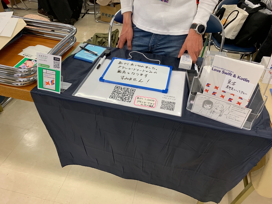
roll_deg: -3.6
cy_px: 102
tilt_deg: -42.7
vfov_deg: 53.1
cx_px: 136
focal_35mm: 26
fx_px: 204
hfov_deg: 67.3
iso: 64
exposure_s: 1/60
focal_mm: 4.25
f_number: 1.8
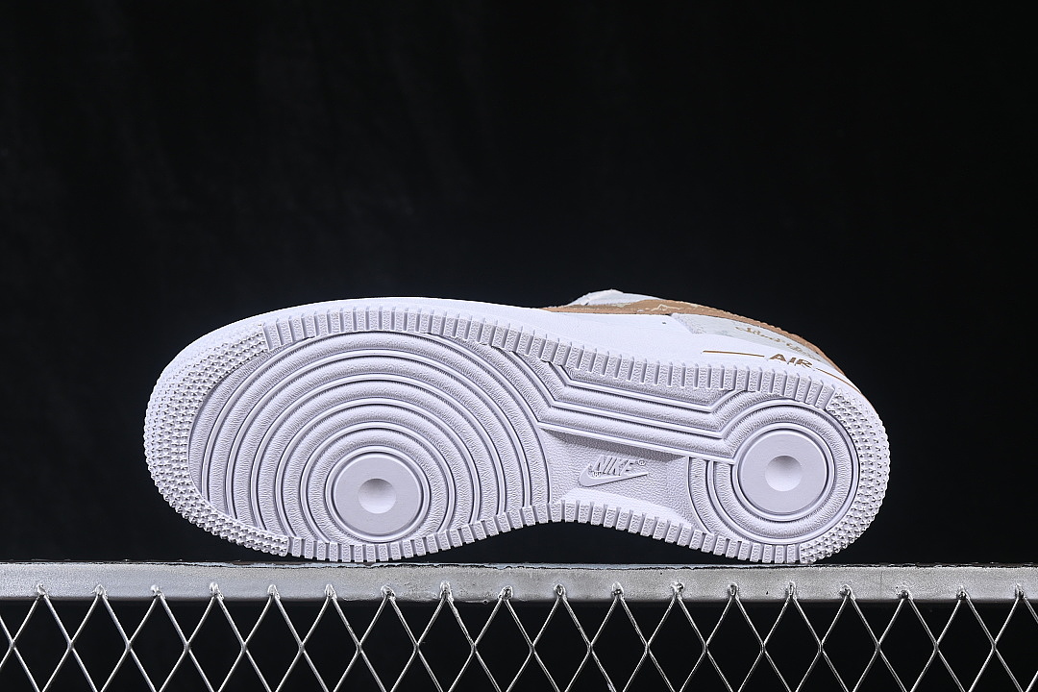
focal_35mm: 75
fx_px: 2162
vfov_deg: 18.2
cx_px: 519
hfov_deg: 27.0
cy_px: 346
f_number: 8
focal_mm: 50
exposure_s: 1/80
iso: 160
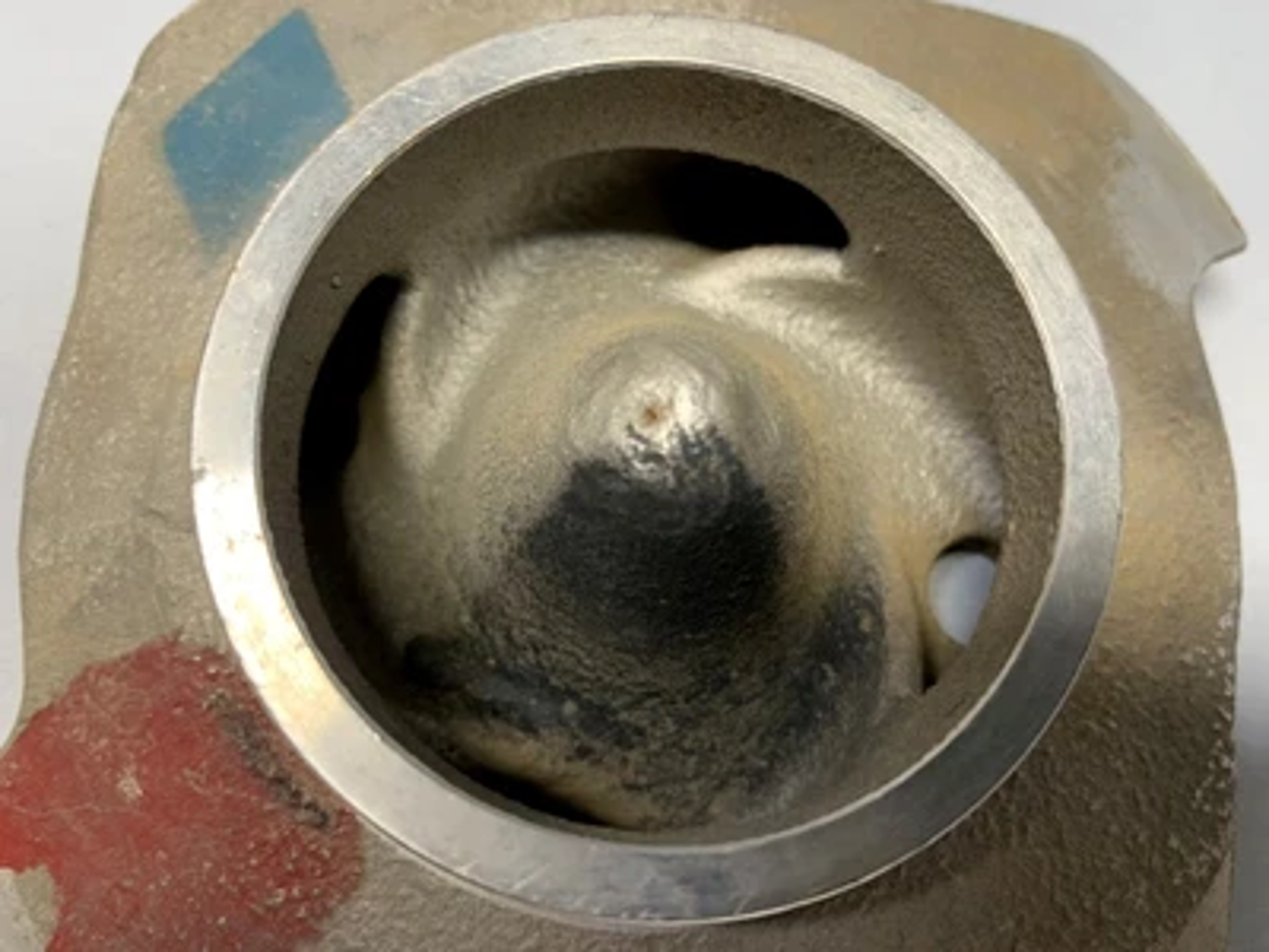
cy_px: 476
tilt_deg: -77.0
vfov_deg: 53.1
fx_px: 953
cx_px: 634
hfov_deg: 67.3
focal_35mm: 26
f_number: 1.8
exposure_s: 1/79
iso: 100
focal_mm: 4.25
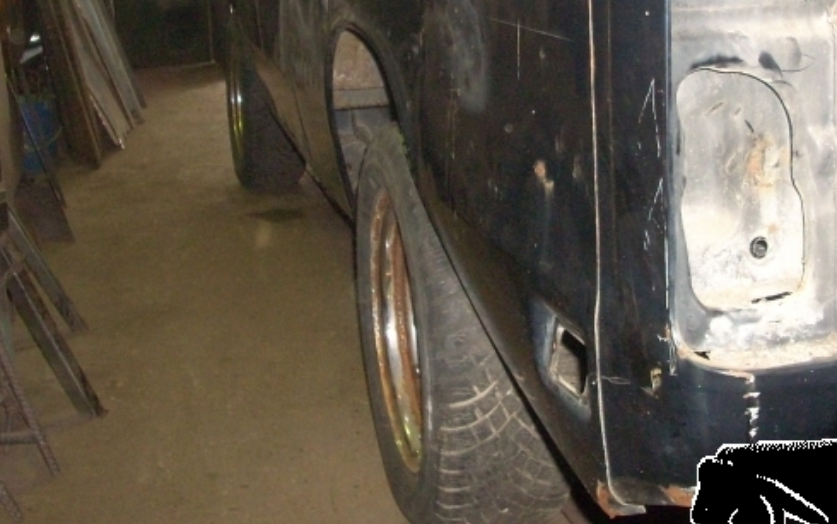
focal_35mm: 60
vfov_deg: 21.4
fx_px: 1370
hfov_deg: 33.8
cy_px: 108
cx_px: 535
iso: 400
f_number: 2.8
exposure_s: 1/60
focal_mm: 6.2
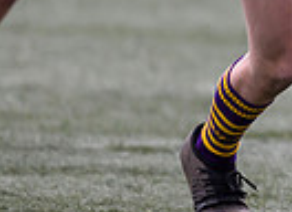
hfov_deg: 0.9
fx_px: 19025
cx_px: 837
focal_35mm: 2280
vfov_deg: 0.6
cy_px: -158
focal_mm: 400
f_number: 3.2
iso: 500
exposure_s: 1/1600
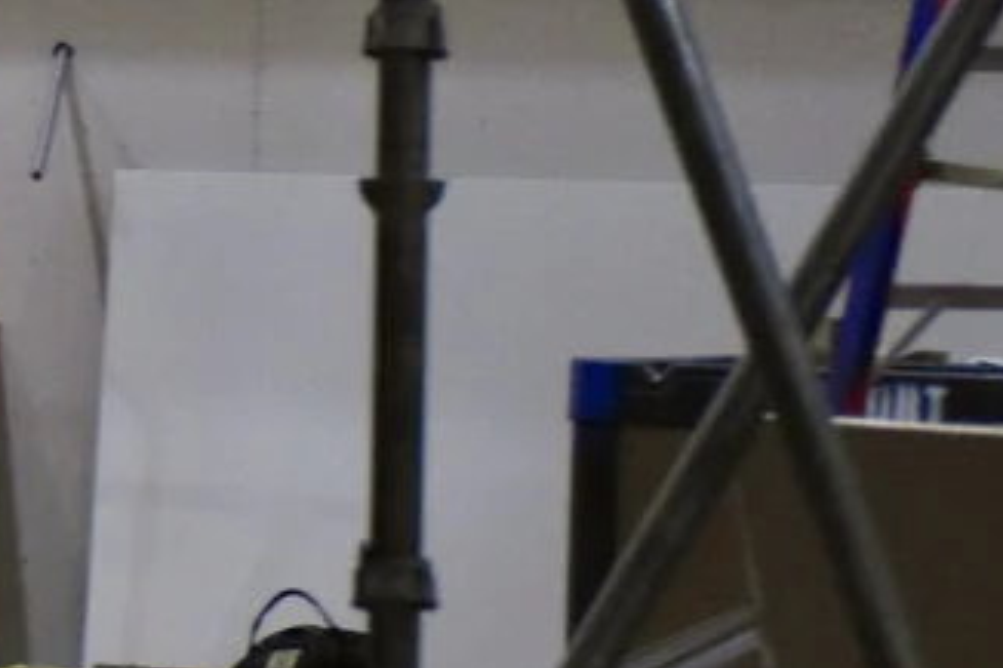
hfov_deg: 5.0
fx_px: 11262
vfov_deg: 3.4
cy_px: -185
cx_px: -1180
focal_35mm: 404
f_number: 4
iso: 2200
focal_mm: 55
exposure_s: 1/60
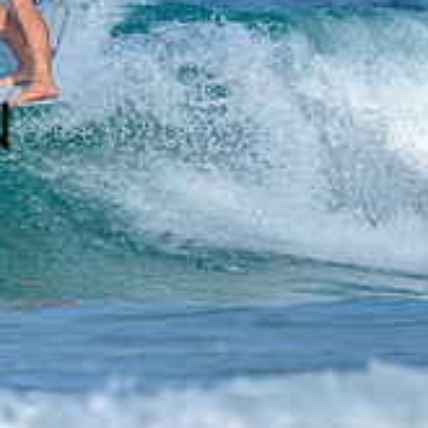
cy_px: 29
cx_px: -170
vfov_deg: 0.5
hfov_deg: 0.5
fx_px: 45854
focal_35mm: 3278
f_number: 6.3
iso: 200
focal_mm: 800
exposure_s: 1/2000
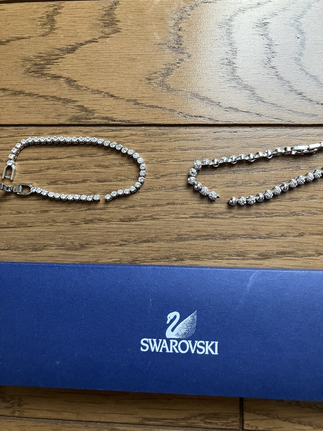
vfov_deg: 63.4
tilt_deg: -81.7
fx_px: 348
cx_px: 162
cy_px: 216
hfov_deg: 49.7
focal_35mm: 28
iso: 250
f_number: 1.8
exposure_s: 1/60
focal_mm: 3.99
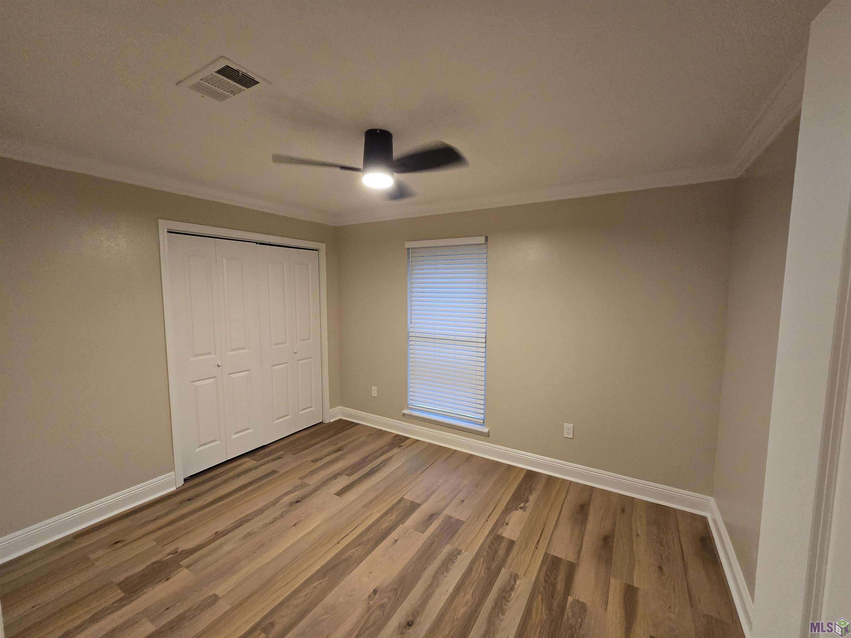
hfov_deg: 106.2
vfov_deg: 89.9
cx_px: 426
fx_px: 320
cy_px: 319
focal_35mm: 13
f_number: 2.2
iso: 500
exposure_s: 1/60
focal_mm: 2.2
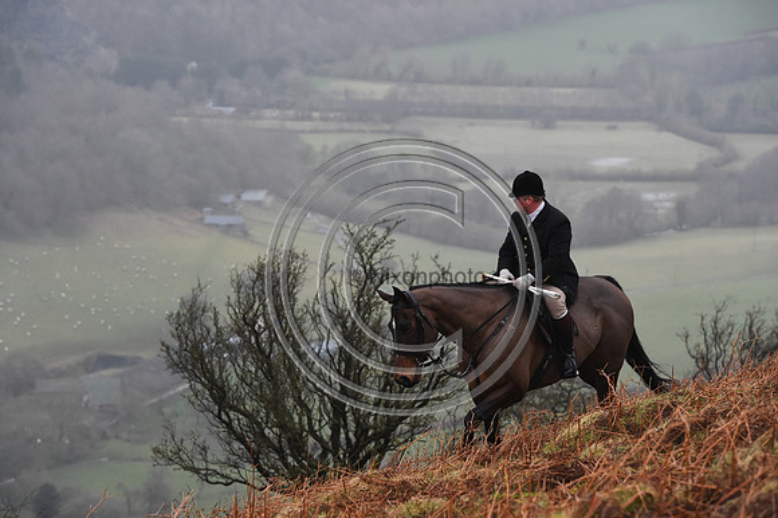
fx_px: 2916
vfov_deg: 10.1
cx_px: 389
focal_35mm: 135
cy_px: 259
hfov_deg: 15.2
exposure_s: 1/800
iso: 3200
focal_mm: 135
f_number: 6.3
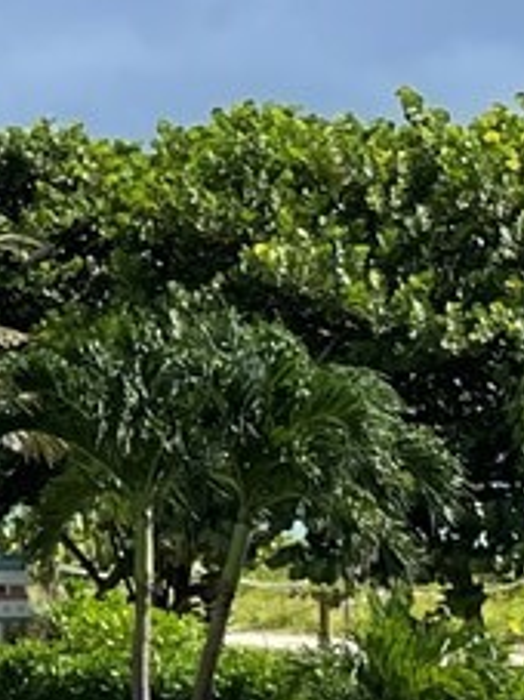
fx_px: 3697
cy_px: 527
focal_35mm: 183
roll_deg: +0.9
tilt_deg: -1.6
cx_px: -786
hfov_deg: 7.5
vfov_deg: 10.8
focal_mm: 4.2
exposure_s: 1/3125
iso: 32
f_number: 1.6
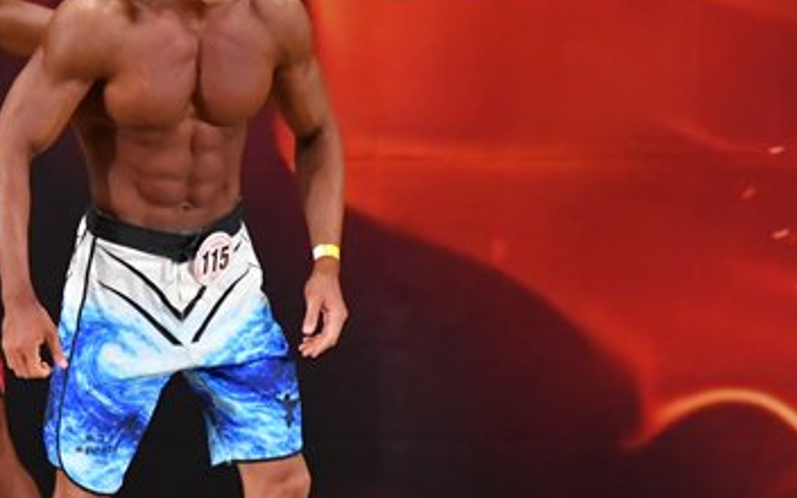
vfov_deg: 2.6
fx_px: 10969
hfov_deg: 4.2
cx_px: 275
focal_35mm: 505
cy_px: 267
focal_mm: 150
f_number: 5.6
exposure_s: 1/400
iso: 3200
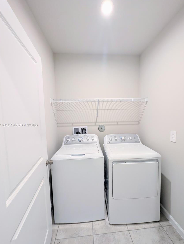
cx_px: 96
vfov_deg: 102.0
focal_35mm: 14
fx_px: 99
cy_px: 125
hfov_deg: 85.7
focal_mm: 1.95
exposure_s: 1/24
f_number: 2.2
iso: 112
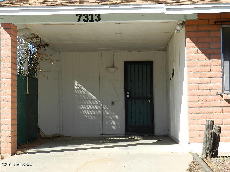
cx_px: 115
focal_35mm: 68
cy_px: 86
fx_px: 452
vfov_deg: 21.6
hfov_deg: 28.6
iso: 160
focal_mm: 12.1
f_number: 4.7
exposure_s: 1/500
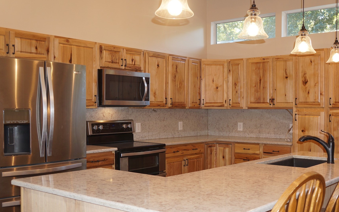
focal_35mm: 43
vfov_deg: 29.7
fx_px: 397
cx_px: 196
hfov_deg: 46.0
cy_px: 134
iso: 320
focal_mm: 22
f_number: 4
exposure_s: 1/60
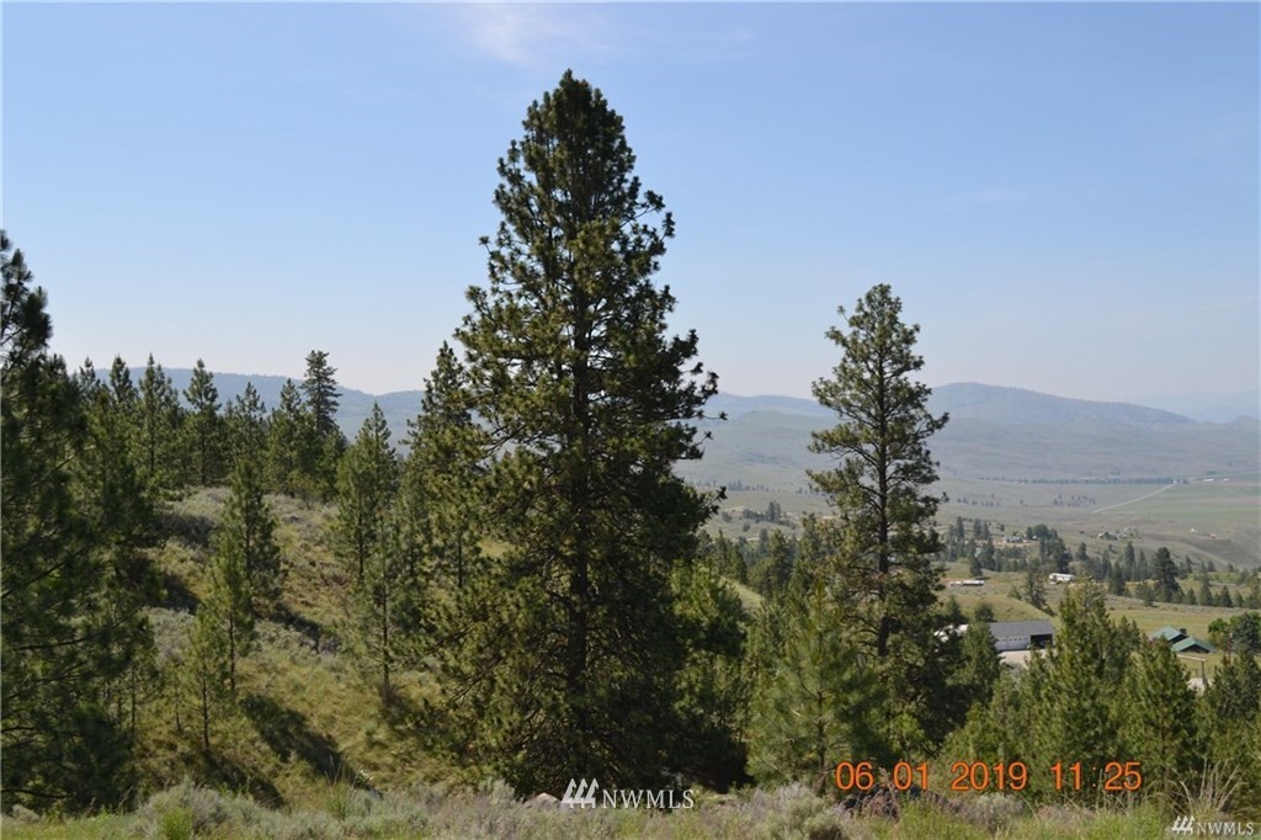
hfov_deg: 46.4
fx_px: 1471
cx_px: 630
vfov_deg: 31.9
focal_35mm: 42
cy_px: 420
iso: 100
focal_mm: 28
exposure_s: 1/200
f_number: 9
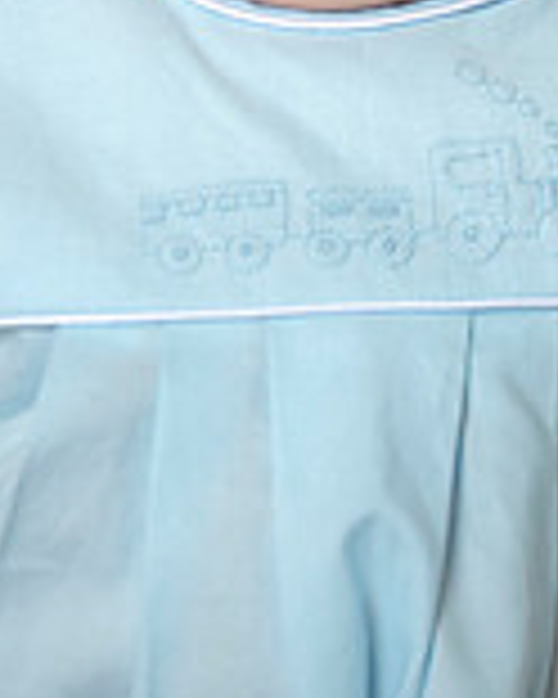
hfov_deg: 1.9
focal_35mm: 815
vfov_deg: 2.4
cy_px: 25
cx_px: 633
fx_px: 16824
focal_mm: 195
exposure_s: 1/200
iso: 250
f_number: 5.6
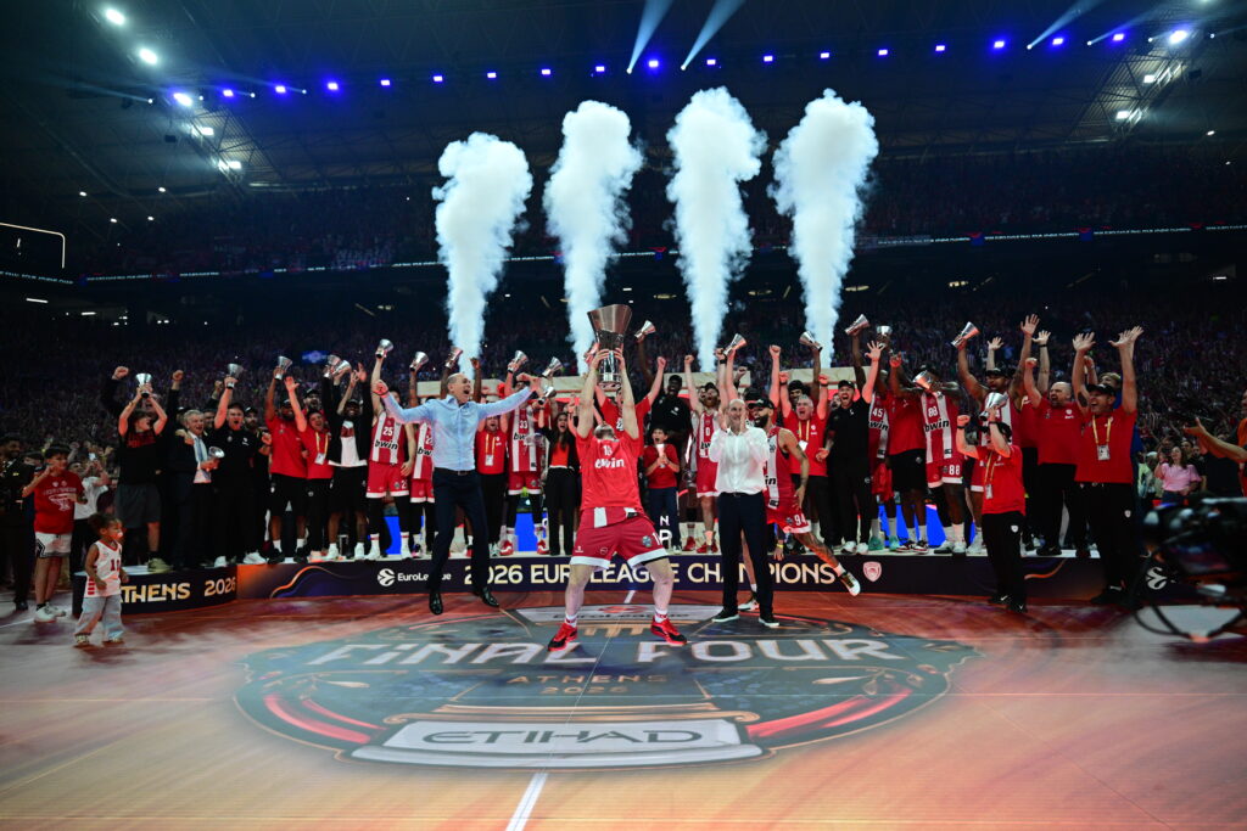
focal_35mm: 22
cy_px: 416
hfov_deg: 79.9
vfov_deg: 58.4
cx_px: 624
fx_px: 745
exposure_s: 1/800
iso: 2500
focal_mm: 21.5
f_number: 2.8
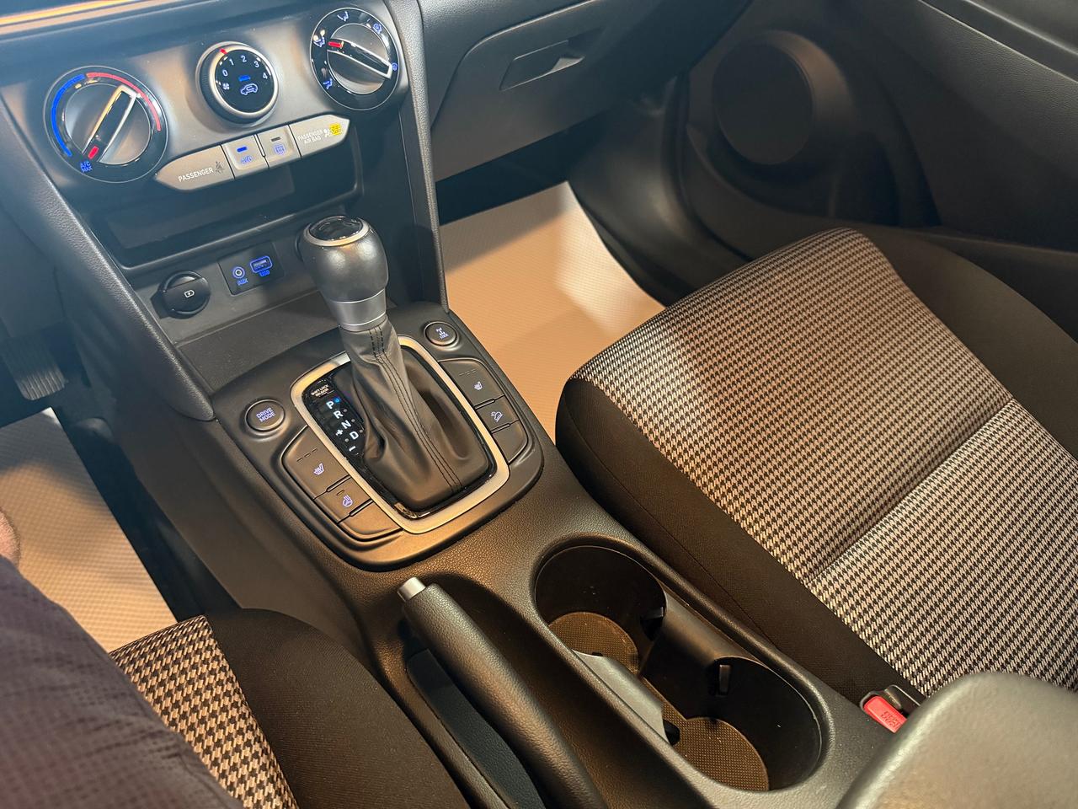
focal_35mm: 24
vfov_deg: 56.8
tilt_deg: -45.1
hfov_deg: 71.6
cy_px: 404
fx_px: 747
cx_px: 539
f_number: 1.78
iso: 800
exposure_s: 1/30
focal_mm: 6.76
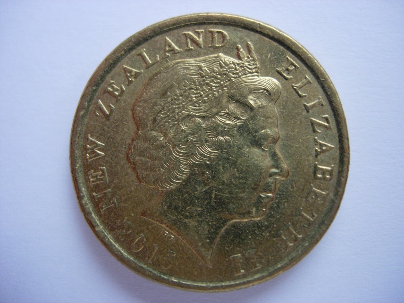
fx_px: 443
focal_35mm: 38
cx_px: 202
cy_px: 152
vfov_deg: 37.7
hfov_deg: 49.0
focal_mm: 7.8
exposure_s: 1/26.9
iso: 200
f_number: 2.8
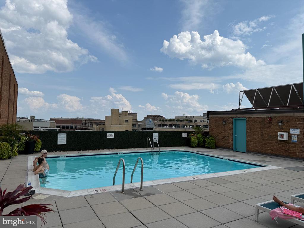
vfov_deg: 56.8
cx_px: 152
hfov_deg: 71.6
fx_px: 211
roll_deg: -1.5
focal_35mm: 24
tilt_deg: +3.1
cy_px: 114
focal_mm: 6.76
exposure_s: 1/8130
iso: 80
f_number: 1.78
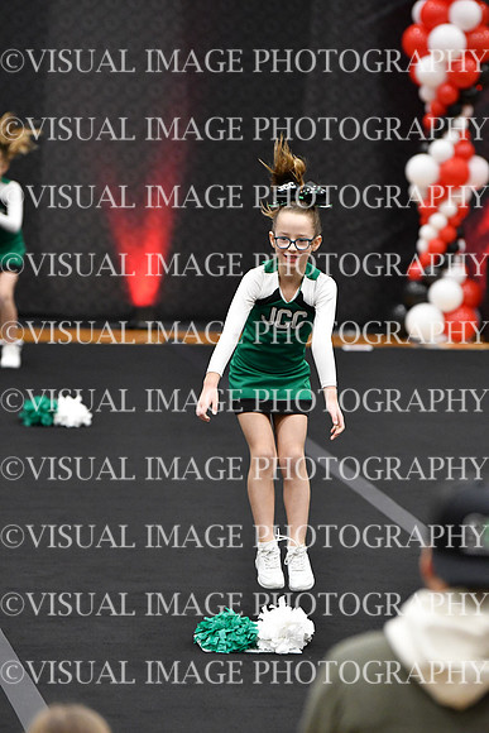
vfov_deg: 9.1
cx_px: 244
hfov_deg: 6.1
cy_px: 366
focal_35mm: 225
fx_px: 4581
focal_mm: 150
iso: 5000
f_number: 2.8
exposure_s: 1/800
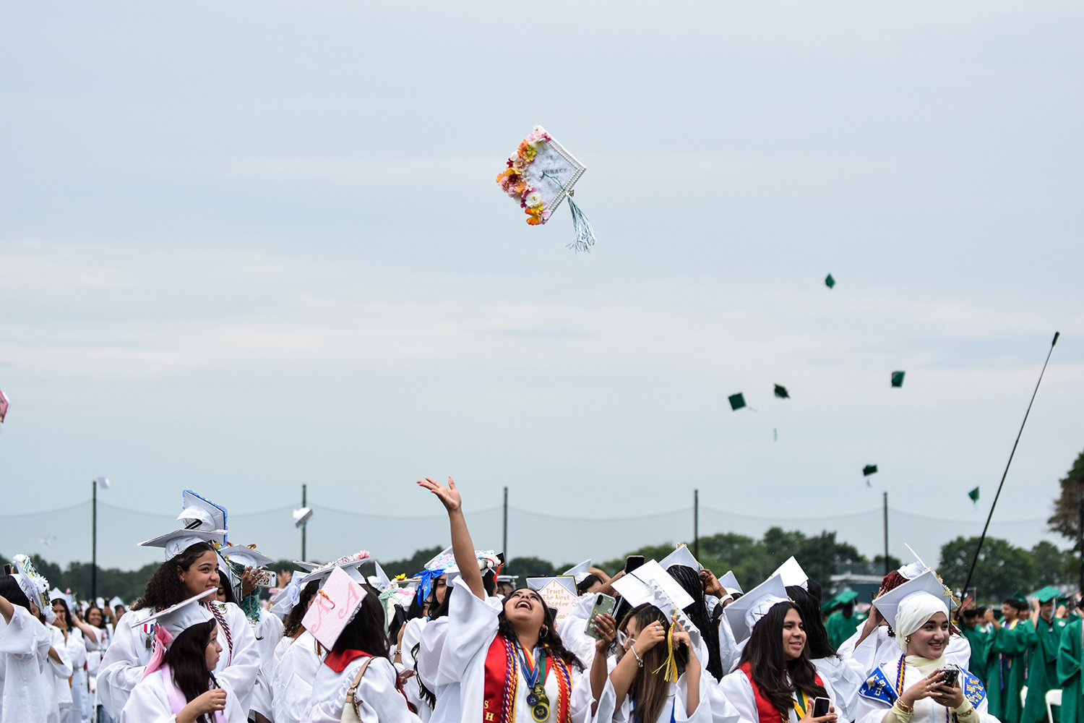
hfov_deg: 19.5
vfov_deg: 13.0
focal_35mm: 105
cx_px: 542
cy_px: 362
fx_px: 3161
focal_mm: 70
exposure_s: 1/3200
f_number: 2.8
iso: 250
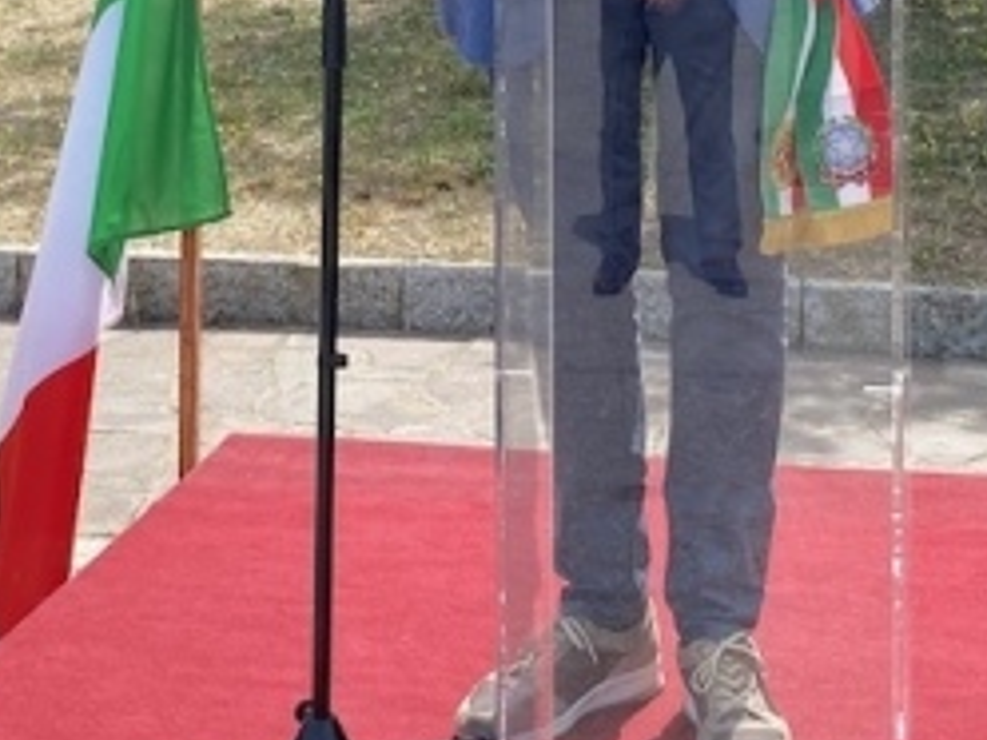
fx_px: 2395
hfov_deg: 23.3
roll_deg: -0.4
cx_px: 577
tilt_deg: -3.0
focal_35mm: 84
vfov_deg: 16.9
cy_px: -111
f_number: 1.8
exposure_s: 1/1025
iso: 32
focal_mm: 4.25
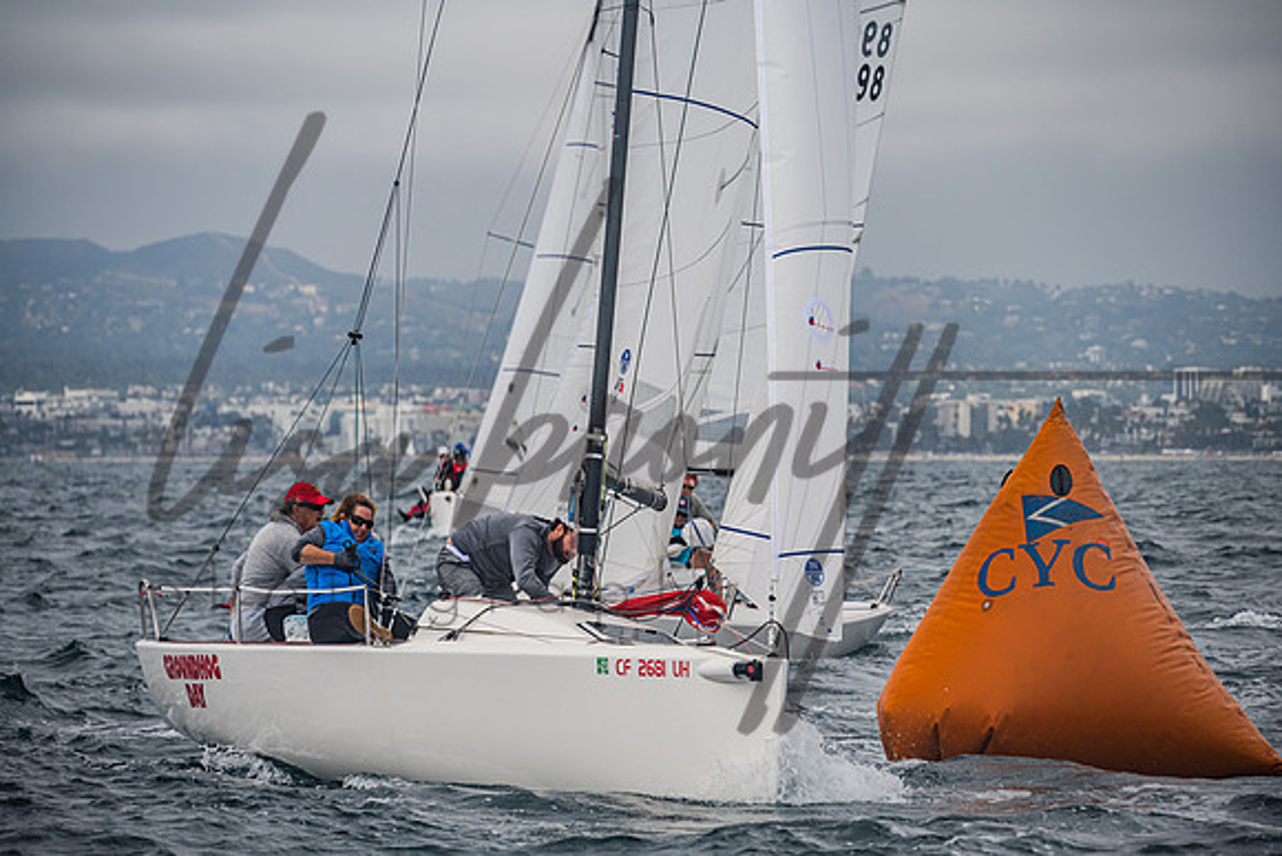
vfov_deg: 6.6
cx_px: 641
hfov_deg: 9.9
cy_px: 428
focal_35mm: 209
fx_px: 7434
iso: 160
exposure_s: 1/1000
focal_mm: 200
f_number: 6.3
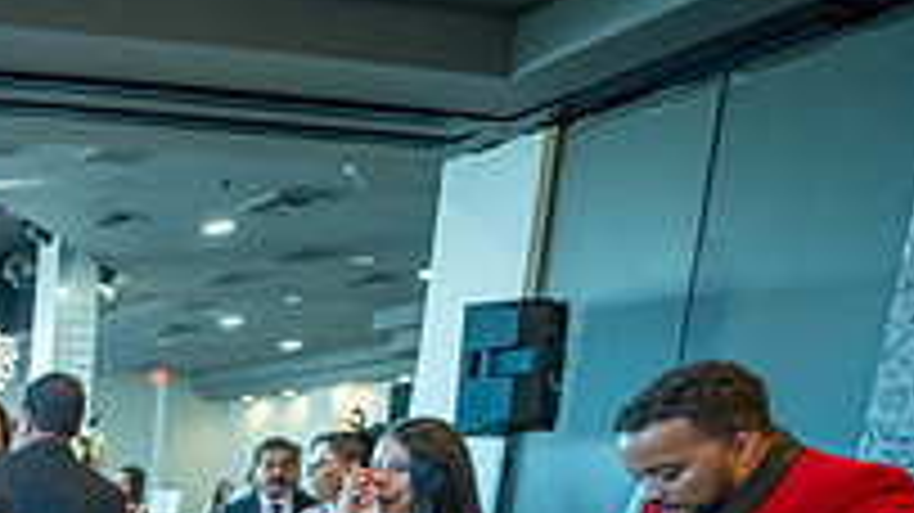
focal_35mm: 42
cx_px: -266
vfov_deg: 23.7
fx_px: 1017
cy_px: 727
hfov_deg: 34.6
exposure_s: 1/100
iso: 800
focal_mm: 14
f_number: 2.8
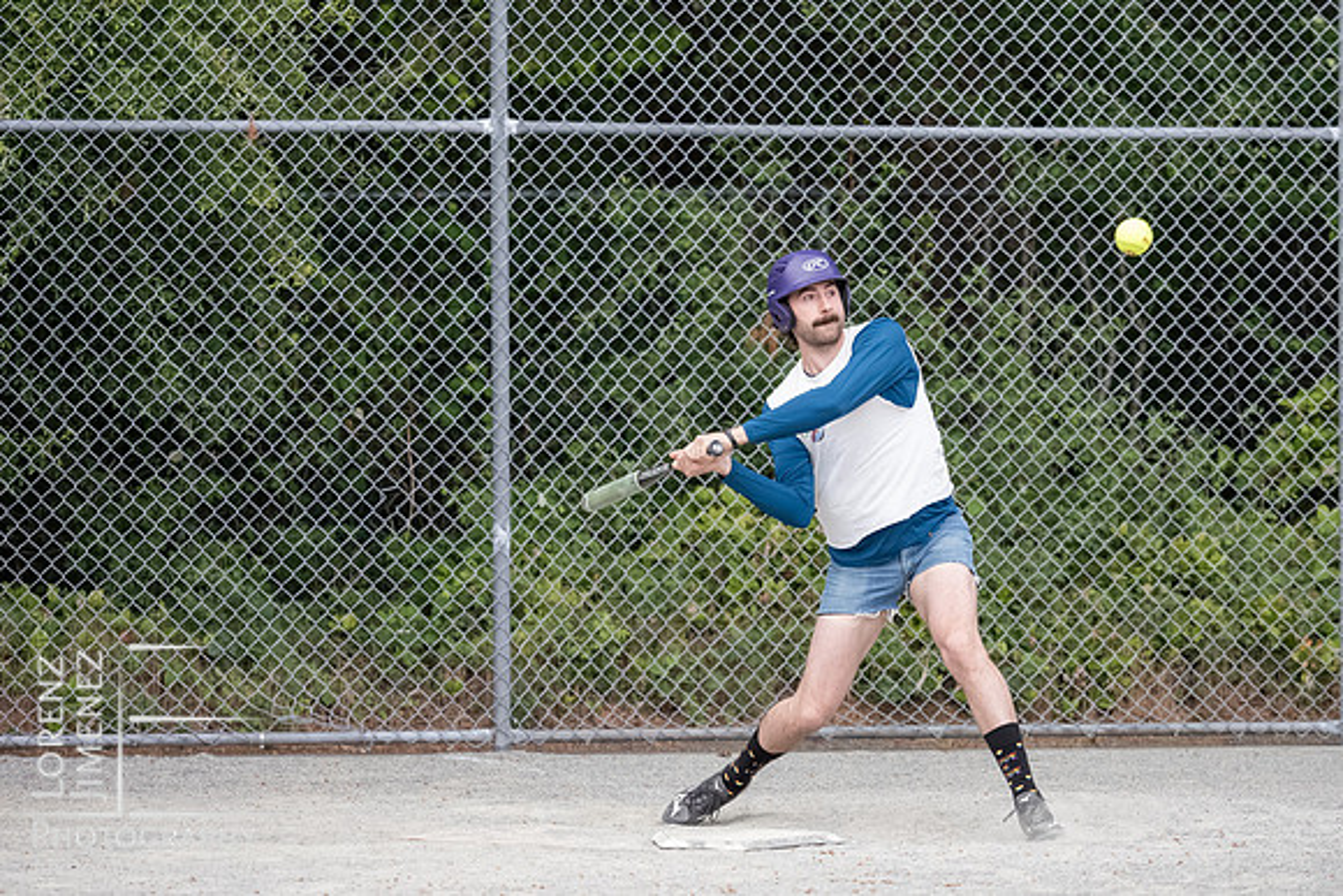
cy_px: 414
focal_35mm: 250
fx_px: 9314
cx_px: 672
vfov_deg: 5.5
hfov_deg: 8.2
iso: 3200
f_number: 3.2
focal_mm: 120
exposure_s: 1/1600
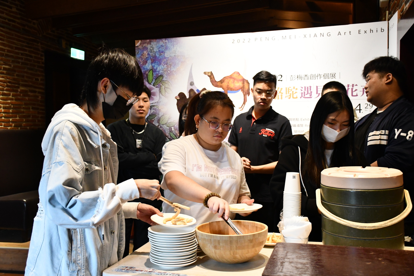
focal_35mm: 39
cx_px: 207
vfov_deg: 34.2
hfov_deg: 49.6
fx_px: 448
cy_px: 138
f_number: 3.8
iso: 3200
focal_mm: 26
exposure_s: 1/125
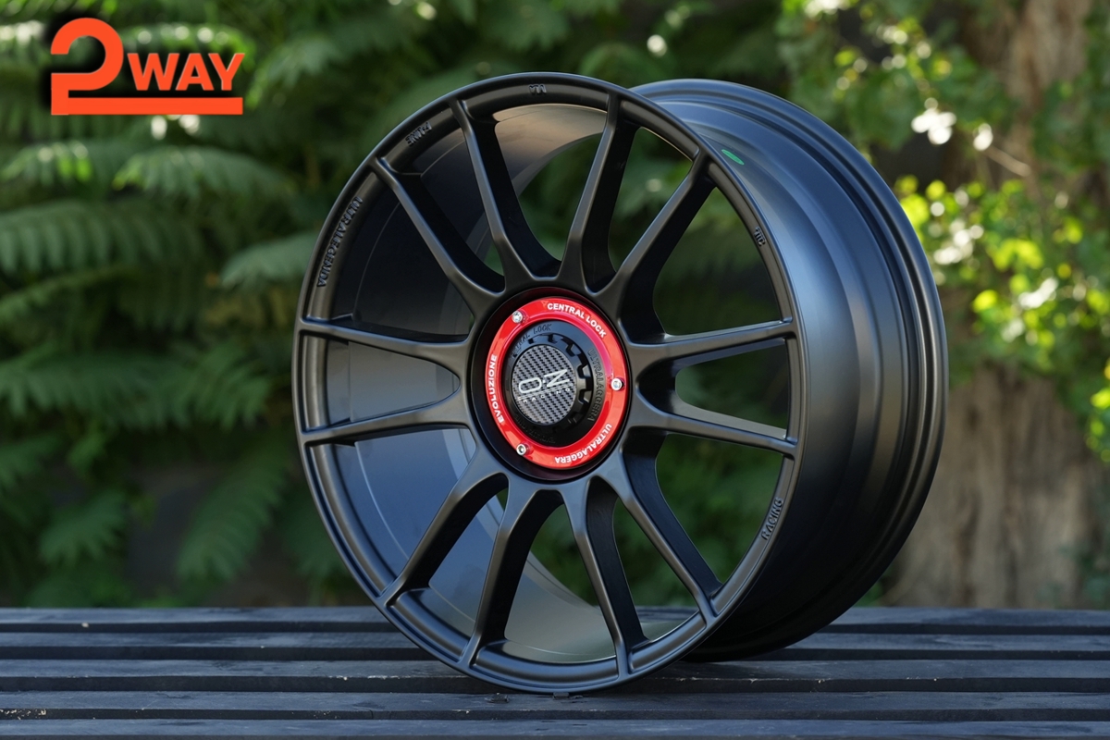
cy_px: 370
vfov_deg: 16.1
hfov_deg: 23.9
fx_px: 2621
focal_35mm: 85
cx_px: 555
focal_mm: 85
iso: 640
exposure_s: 1/500
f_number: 5
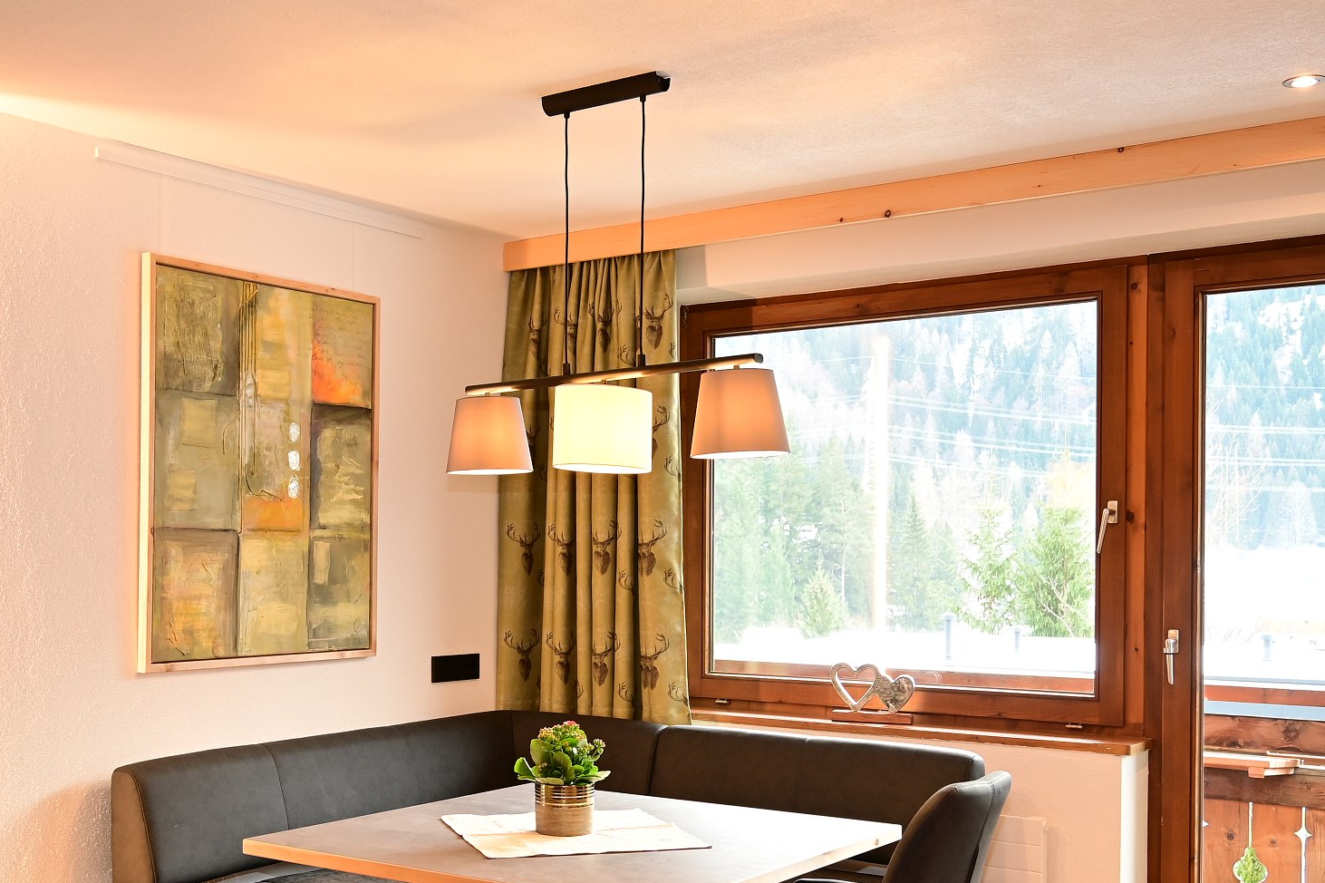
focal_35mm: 40
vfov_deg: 33.2
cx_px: 487
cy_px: 568
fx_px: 1472
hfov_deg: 48.0
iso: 100
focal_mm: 14
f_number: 4
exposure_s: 1/8
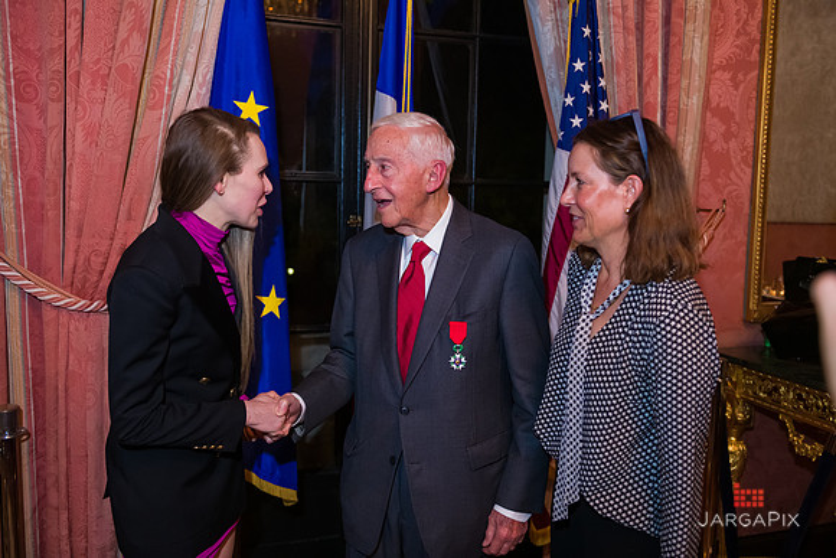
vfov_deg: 38.9
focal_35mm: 34
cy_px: 279
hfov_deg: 55.8
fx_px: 790
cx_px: 418
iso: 3200
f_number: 3.2
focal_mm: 34
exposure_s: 1/100
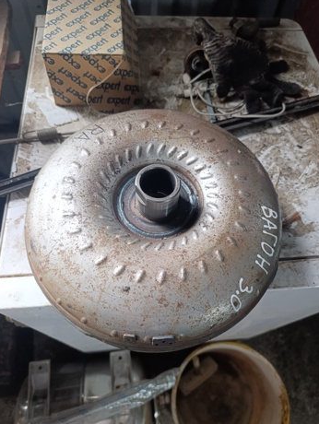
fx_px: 294
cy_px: 218
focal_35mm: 24
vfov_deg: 71.5
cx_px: 165
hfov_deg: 56.9
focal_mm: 6.14
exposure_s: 1/100
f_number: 1.6
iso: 1000
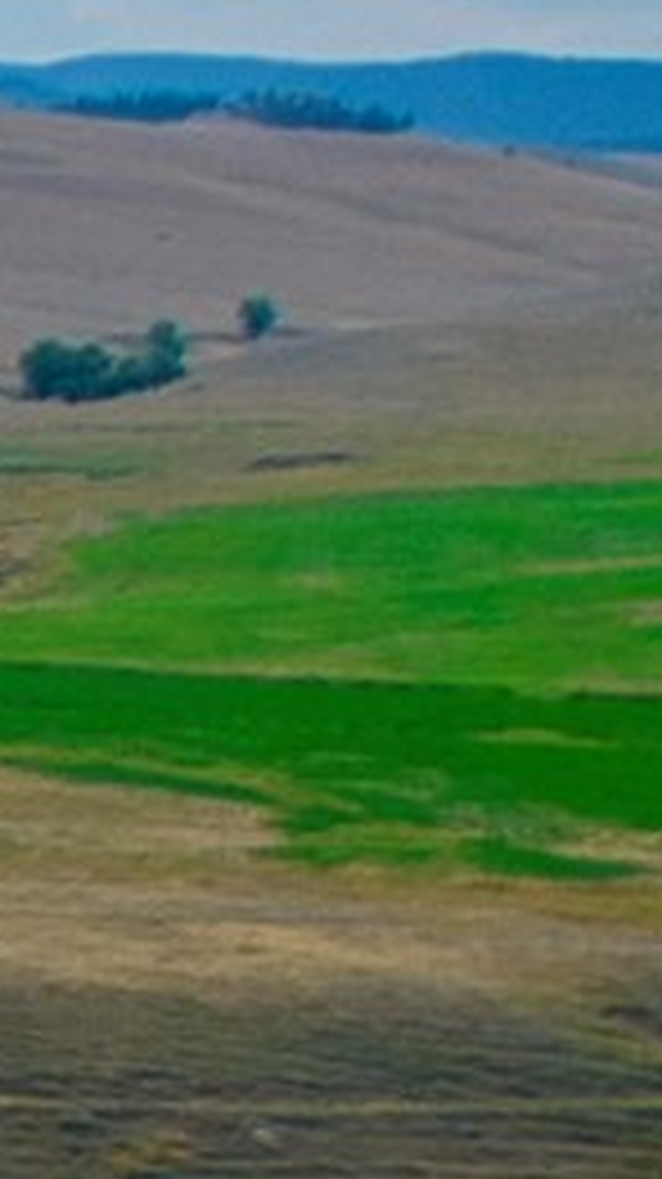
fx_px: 5972
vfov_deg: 10.7
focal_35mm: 191
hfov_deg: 4.0
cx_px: -4217
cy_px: 2032
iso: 100
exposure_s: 1/2500
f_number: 2.8
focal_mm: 8.38
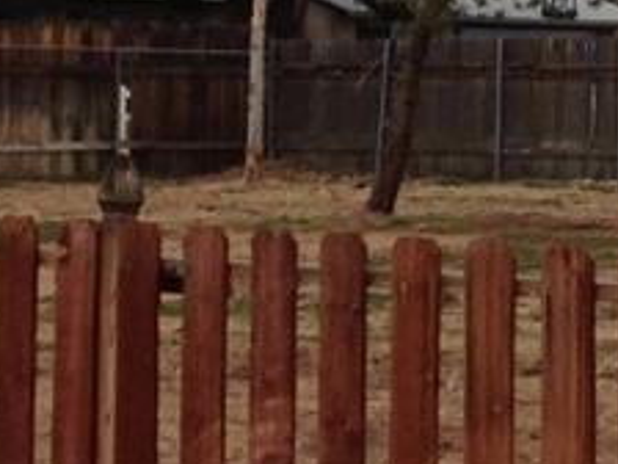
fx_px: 3946
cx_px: 524
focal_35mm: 221
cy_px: 265
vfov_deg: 6.7
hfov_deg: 8.9
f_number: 2.4
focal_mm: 4.12
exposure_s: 1/2358
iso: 50
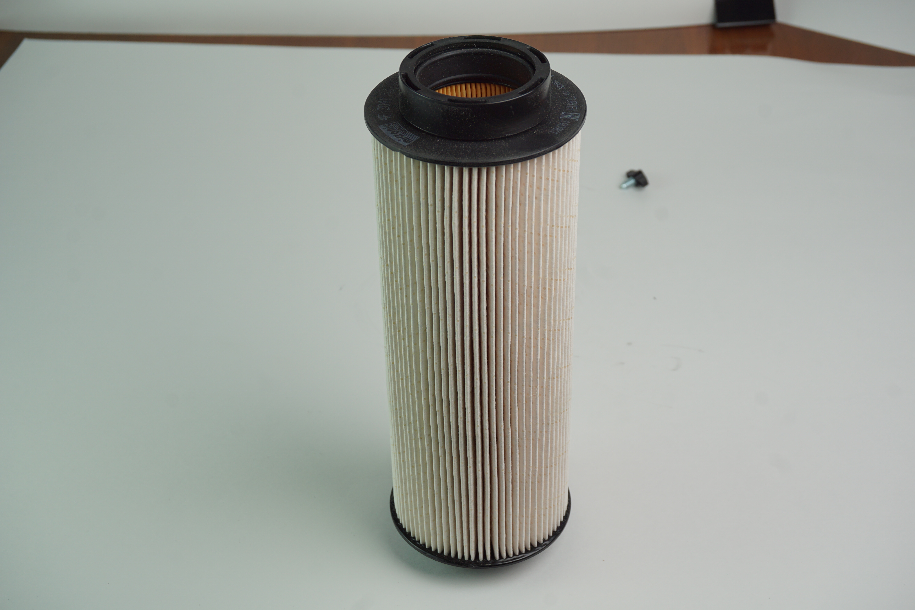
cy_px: 305
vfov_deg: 25.8
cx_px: 458
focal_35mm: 52
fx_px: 1334
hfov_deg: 37.9
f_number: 8
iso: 100
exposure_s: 1/15
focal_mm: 35
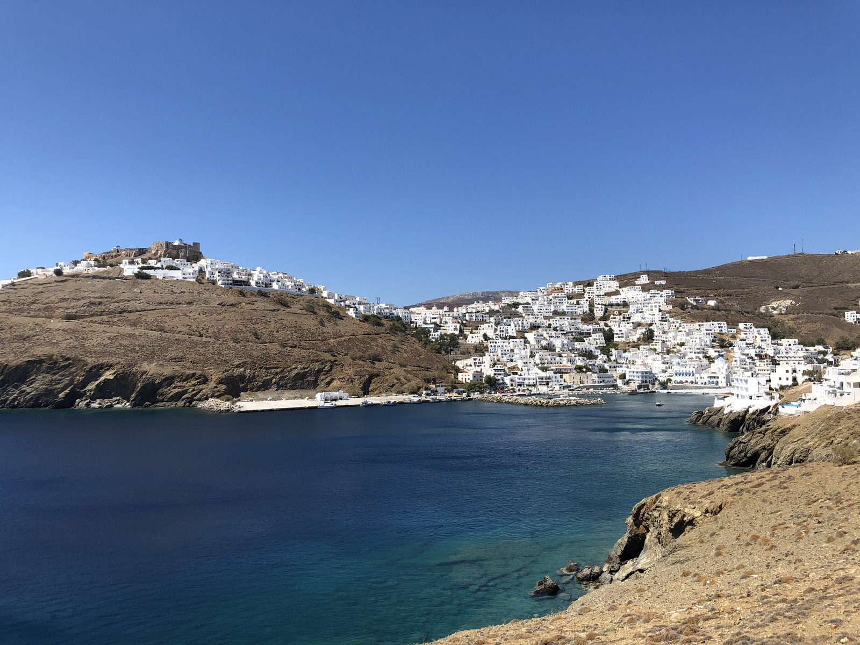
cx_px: 430
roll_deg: +0.7
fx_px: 696
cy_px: 322
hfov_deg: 63.4
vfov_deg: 49.7
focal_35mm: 28
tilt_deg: +3.1
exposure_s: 1/2288
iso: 20
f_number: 1.8
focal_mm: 4
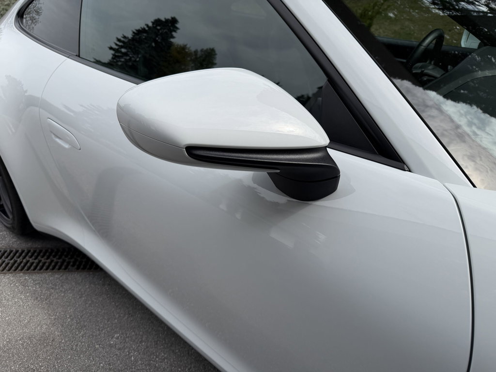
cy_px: 186
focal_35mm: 24
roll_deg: -0.6
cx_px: 248
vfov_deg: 56.8
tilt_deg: -29.5
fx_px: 344
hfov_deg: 71.6
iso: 80
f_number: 1.78
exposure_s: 1/4673
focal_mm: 6.76
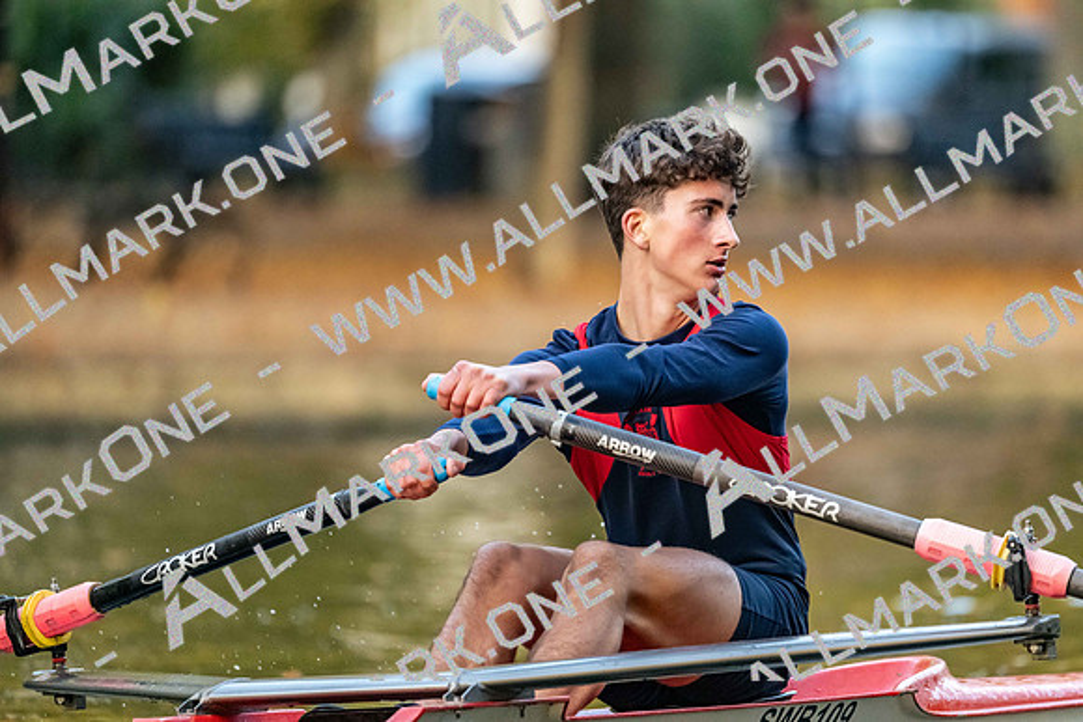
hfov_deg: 5.2
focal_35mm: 400
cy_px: 361
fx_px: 12036
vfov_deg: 3.4
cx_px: 542
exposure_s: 1/2500
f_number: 4.5
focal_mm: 400
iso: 8000
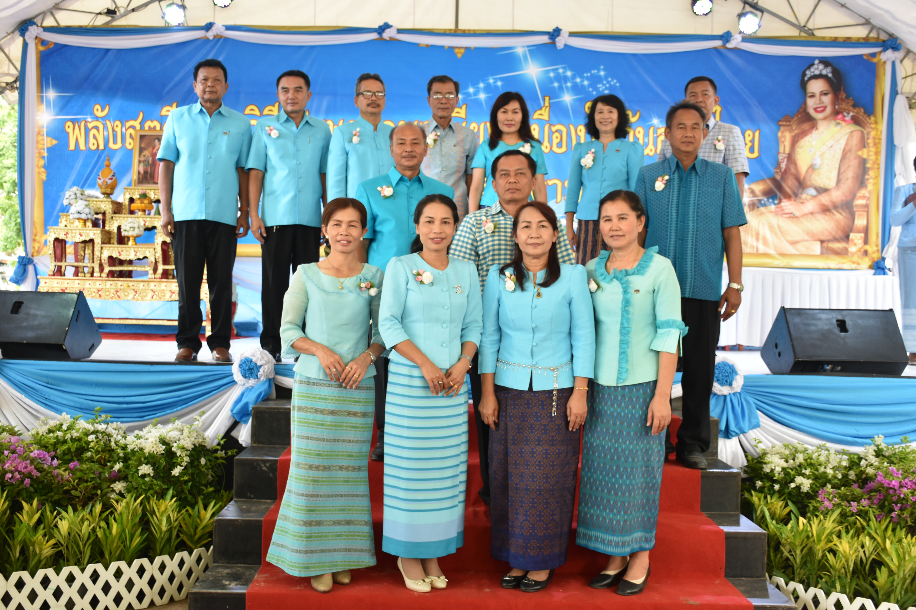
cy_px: 305
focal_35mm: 39
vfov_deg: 34.2
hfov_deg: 49.6
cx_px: 458
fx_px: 992
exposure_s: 1/80
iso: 400
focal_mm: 26
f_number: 4.5
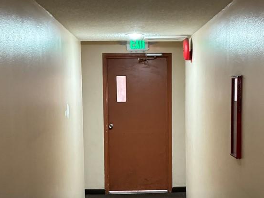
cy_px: 141
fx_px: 534
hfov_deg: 27.8
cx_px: 145
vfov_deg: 20.9
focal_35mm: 70
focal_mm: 6.86
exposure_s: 1/60
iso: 500
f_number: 1.78
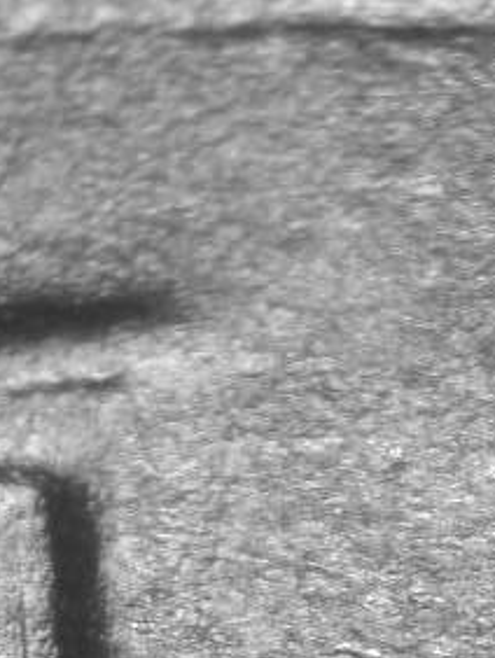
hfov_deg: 4.9
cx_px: 119
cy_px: 744
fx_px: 5825
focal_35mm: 306
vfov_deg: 6.4
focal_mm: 28
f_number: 4.7
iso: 100
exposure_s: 1/21.9
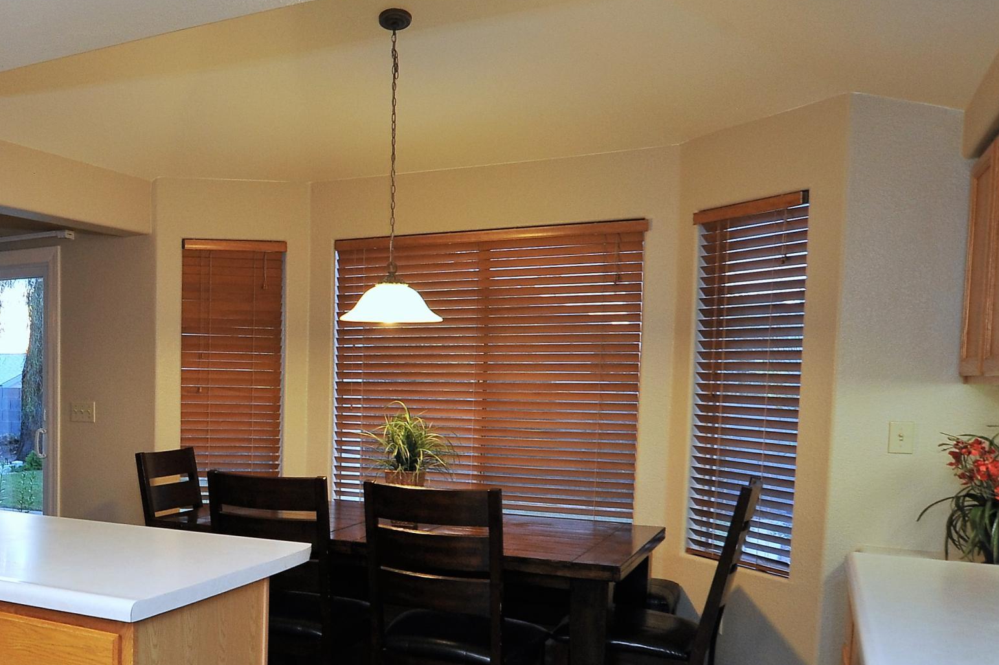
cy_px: 440
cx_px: 49
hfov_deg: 47.3
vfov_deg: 37.4
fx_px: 971
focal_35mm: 35
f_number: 7.1
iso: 1000
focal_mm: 18
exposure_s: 1/25
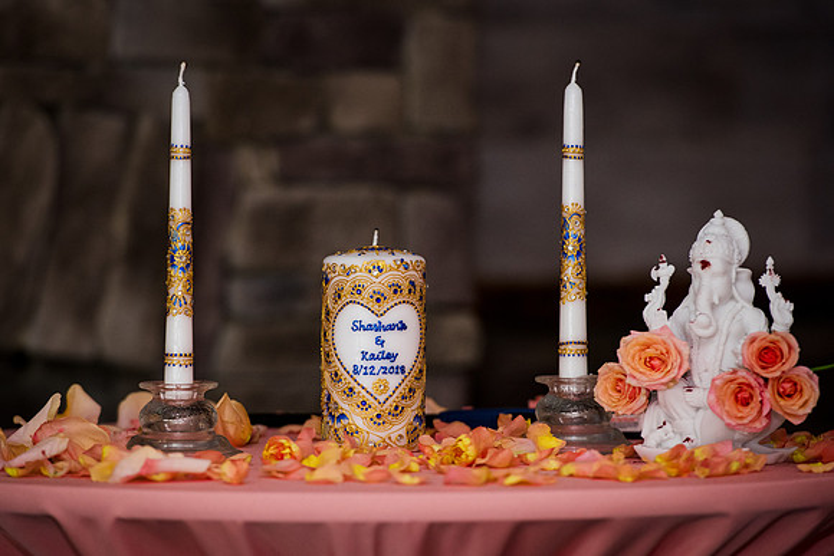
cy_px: 290
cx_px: 374
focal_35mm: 221
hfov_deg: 9.3
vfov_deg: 6.2
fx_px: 5120
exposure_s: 1/320
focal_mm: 200
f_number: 4
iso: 2000
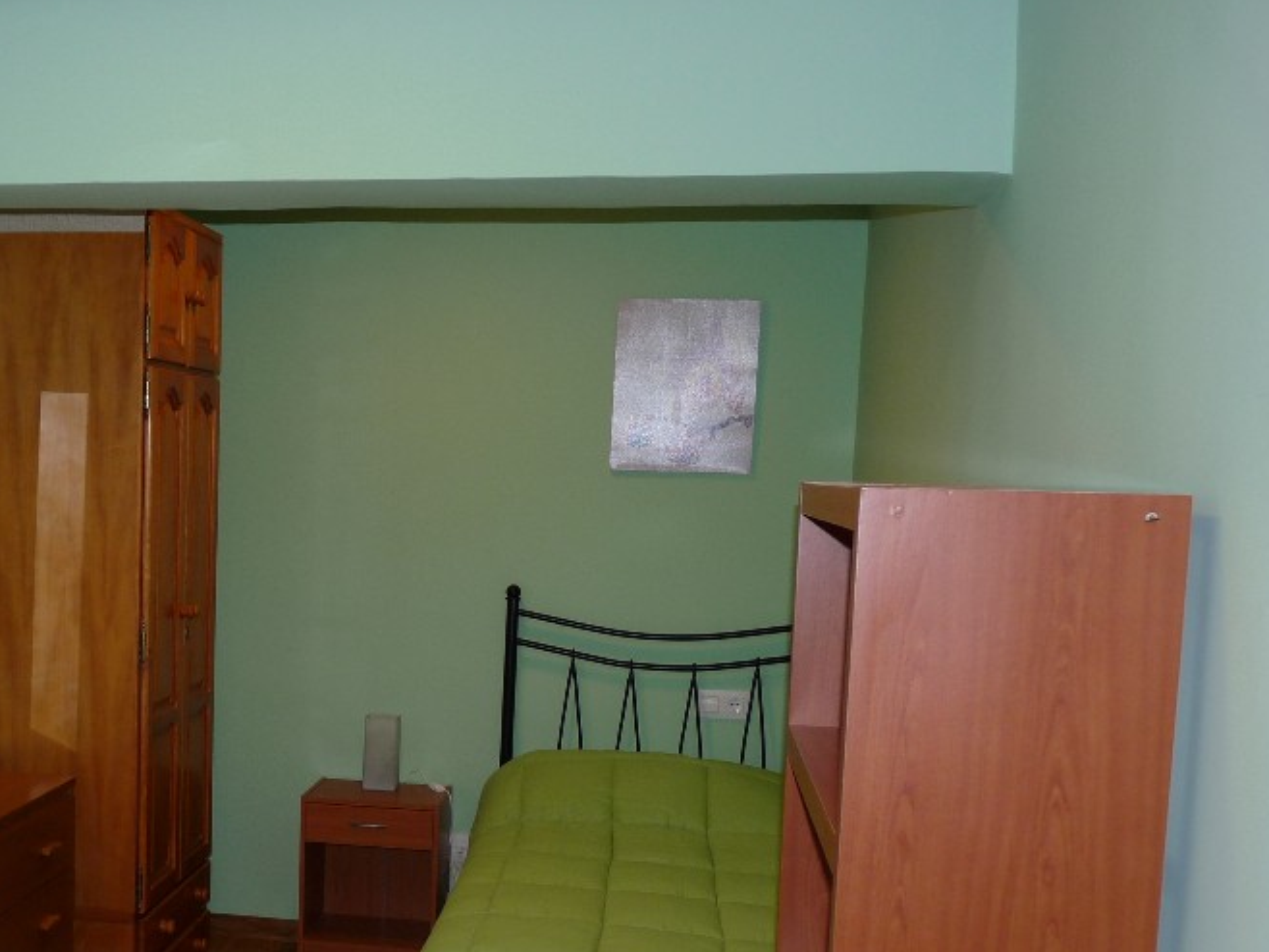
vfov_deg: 34.1
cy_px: 630
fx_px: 1540
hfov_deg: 43.1
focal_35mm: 42
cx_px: 289
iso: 100
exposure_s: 1/30
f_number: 2.8
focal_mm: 4.8
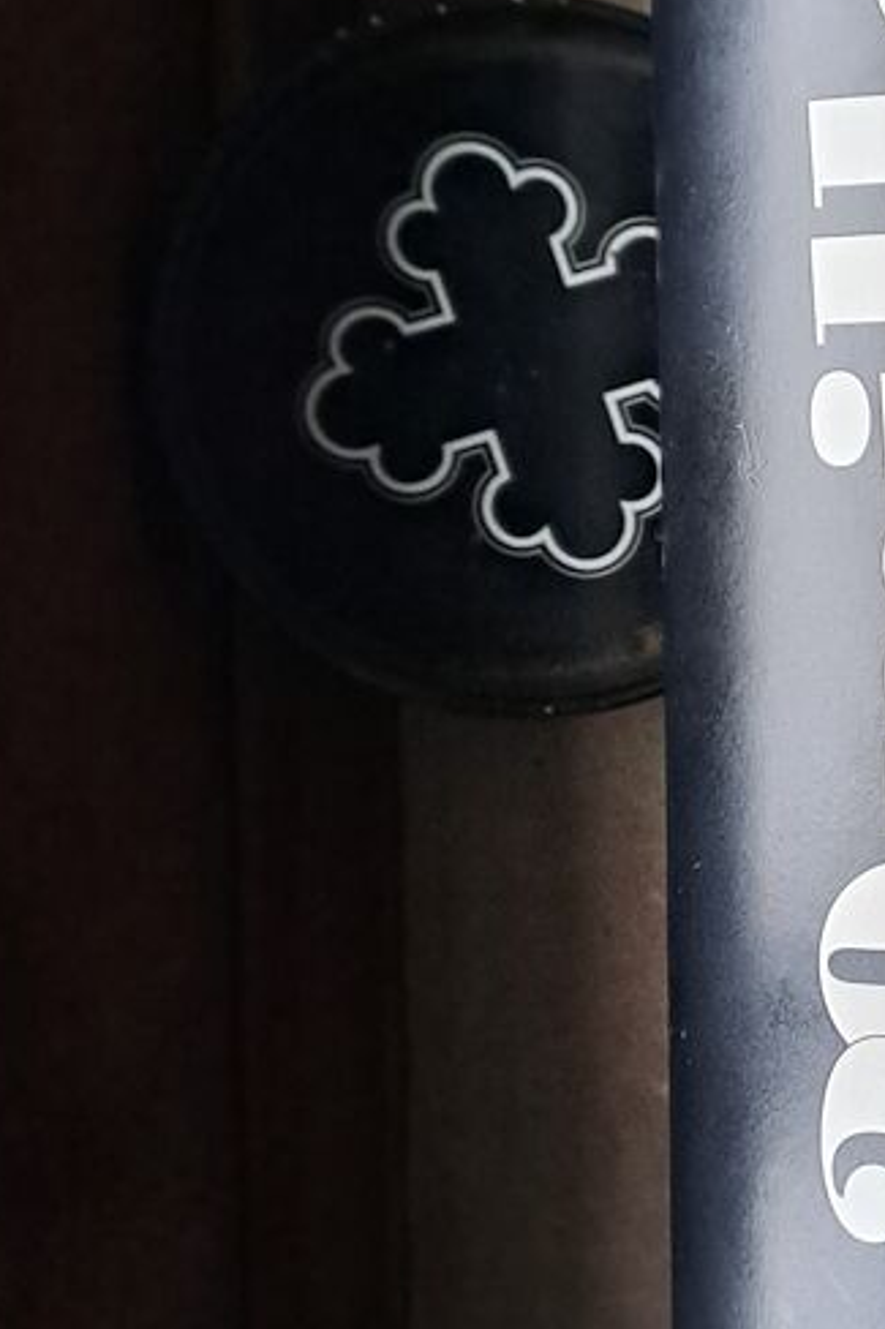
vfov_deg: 28.4
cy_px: 551
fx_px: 2620
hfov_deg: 17.8
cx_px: 1193
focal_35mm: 71
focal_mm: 4.65
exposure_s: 1/50
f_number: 1.8
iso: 250
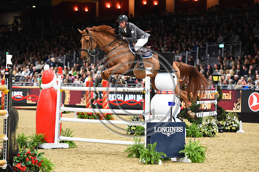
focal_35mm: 140
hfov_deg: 14.7
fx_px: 1007
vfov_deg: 9.8
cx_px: 130
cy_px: 86
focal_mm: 140
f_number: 3.5
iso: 5000
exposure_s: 1/800
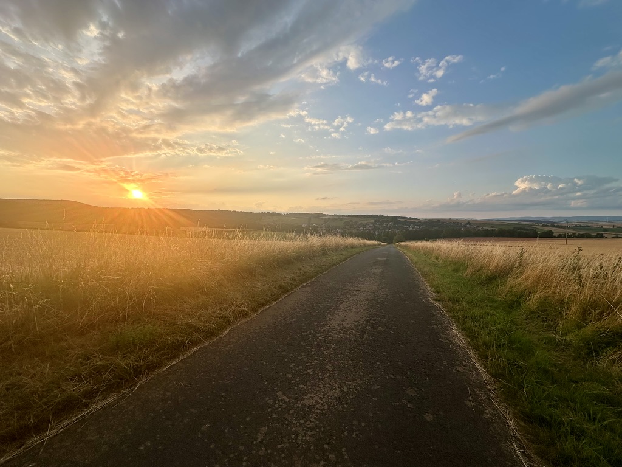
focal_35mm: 14
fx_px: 252
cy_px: 234
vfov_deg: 85.7
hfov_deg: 102.1
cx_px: 311
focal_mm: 2.22
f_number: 2.2
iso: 40
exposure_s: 1/1052
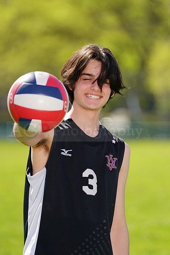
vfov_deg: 5.2
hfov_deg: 3.4
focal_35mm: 400
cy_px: 128
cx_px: 85
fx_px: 2831
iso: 64
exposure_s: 1/200
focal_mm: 400
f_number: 6.3
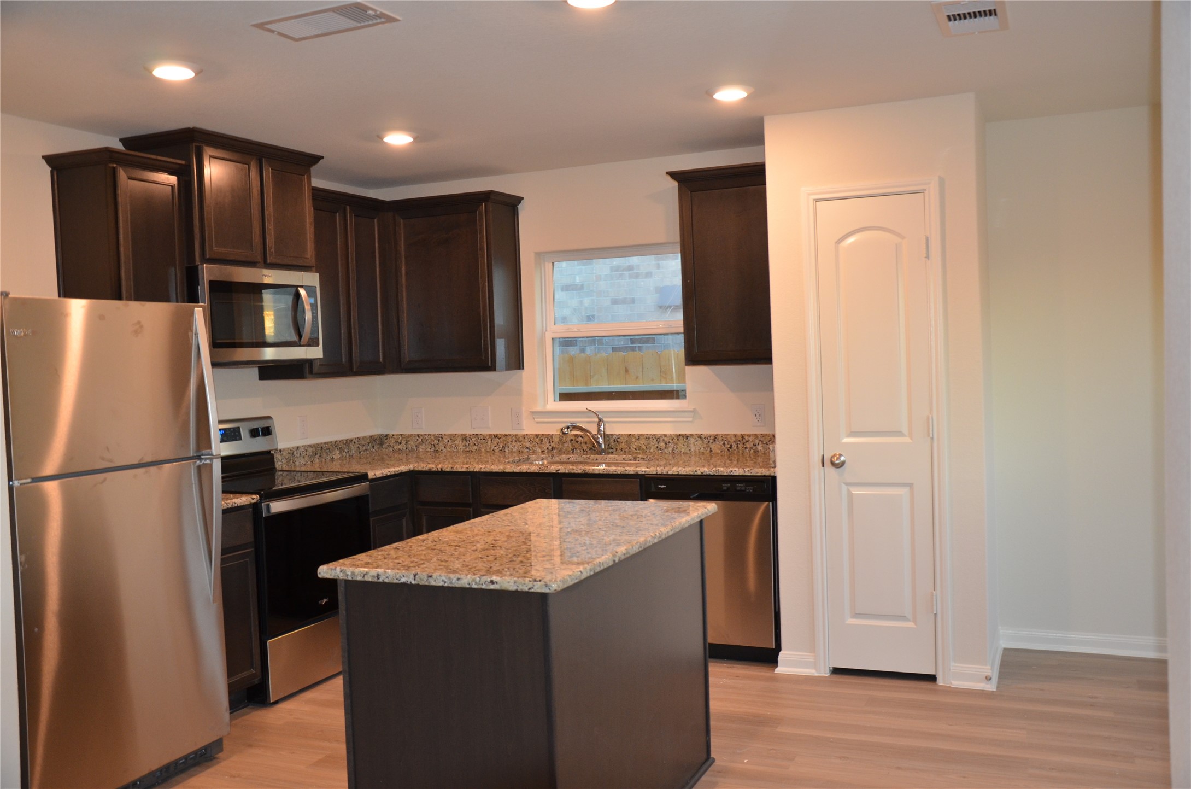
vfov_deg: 41.5
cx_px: 596
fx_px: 1040
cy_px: 394
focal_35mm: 32
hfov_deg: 59.6
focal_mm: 21
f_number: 3.8
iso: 640
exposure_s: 1/60
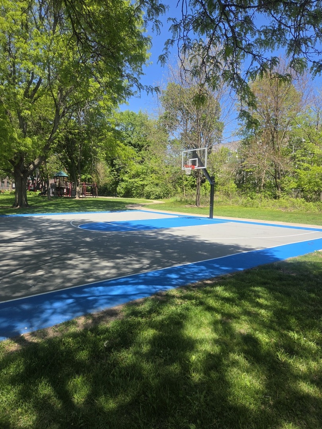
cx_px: 161
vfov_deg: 73.9
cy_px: 214
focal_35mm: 23
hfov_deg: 58.9
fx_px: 285
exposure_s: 1/2679
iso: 80
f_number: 1.8
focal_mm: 5.4
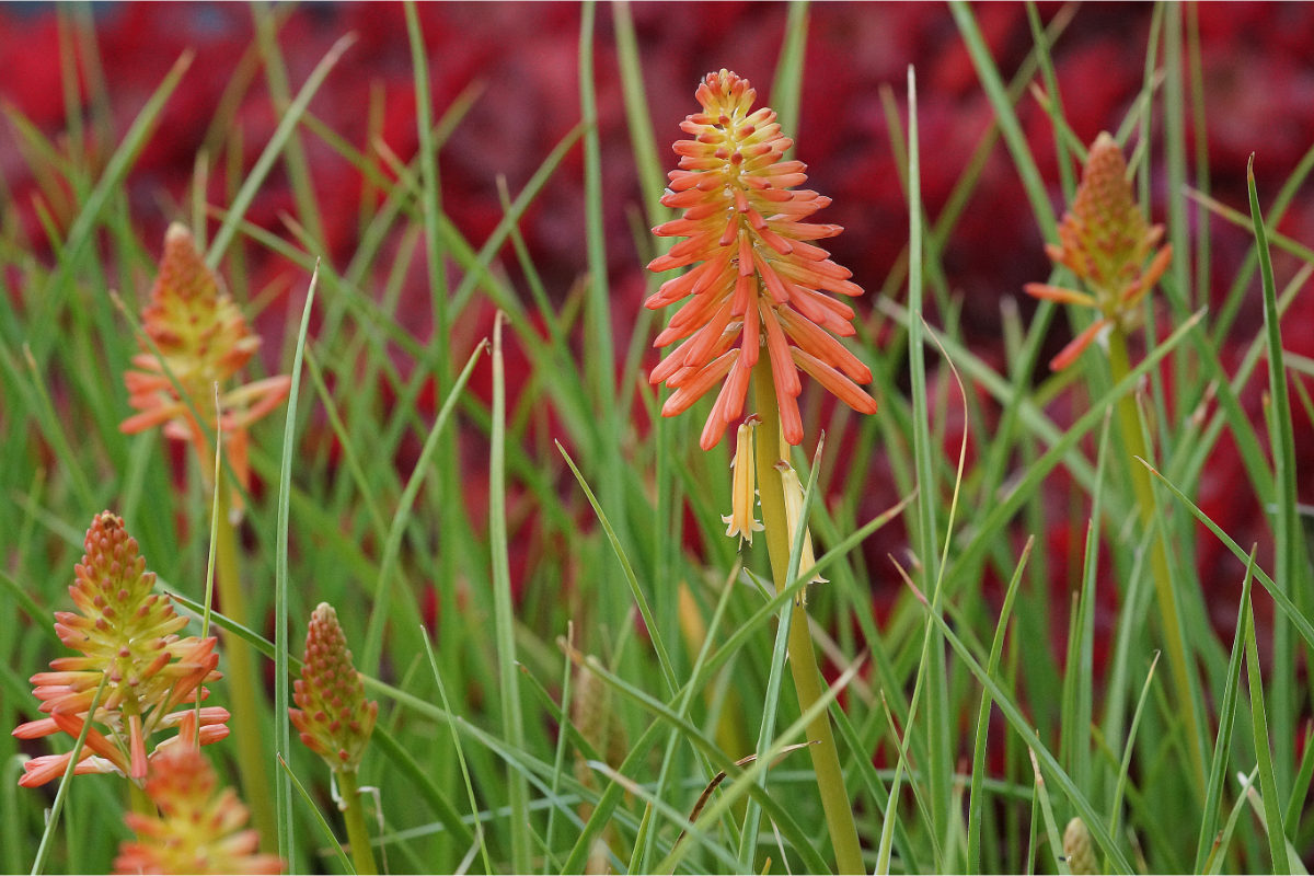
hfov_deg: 13.7
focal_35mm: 150
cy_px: 438
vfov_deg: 9.1
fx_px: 5475
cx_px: 657
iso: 1250
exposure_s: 1/160
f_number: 5.6
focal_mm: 100
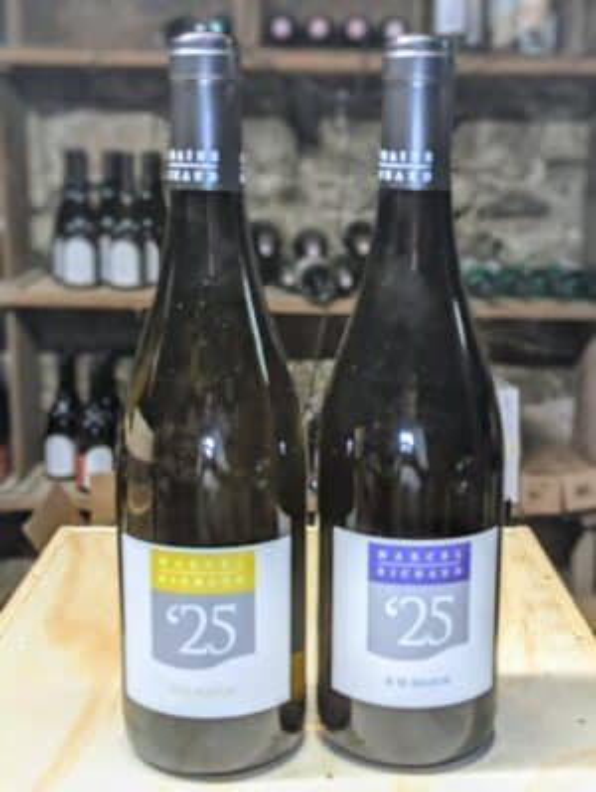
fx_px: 1100
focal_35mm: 48
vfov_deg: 39.6
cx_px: 298
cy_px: 396
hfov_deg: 30.3
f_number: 1.85
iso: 230
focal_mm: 6.81
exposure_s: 1/99.9
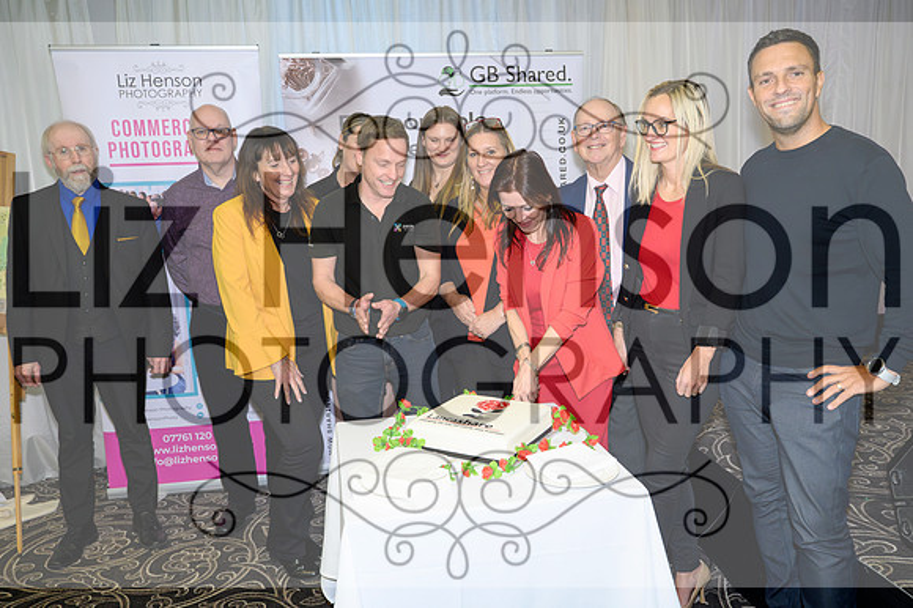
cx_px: 474
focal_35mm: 30
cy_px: 292
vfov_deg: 44.1
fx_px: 750
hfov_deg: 62.6
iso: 2500
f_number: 4.5
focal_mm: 28.5
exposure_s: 1/100
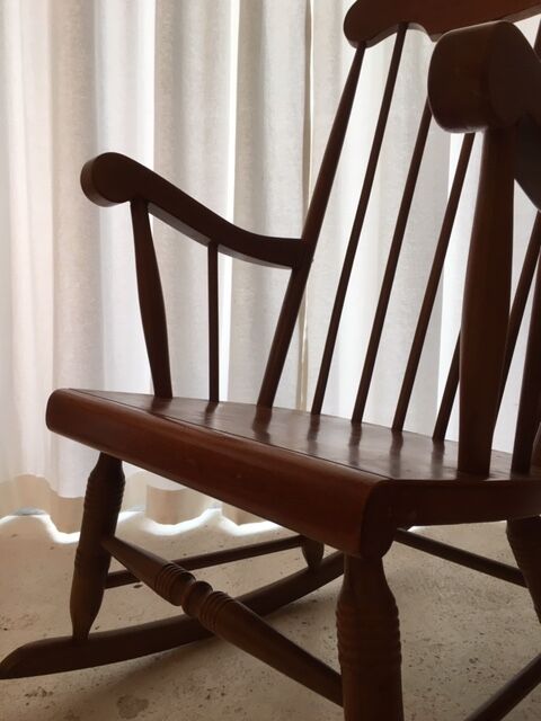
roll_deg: -2.0
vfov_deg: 61.7
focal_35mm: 29
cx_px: 270
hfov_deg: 48.2
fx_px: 604
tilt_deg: -4.7
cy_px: 360
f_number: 2.2
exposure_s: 1/33
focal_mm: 4.15
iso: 25
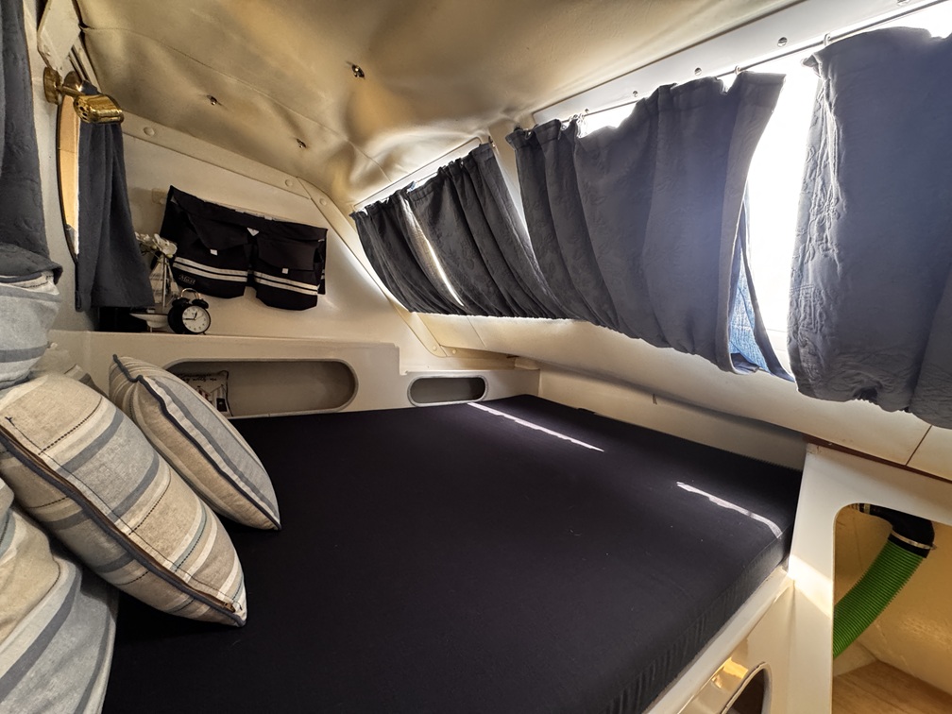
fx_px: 385
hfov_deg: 102.1
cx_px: 476
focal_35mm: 14
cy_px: 357
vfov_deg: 85.7
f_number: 2.2
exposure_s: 1/60
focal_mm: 2.22
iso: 400
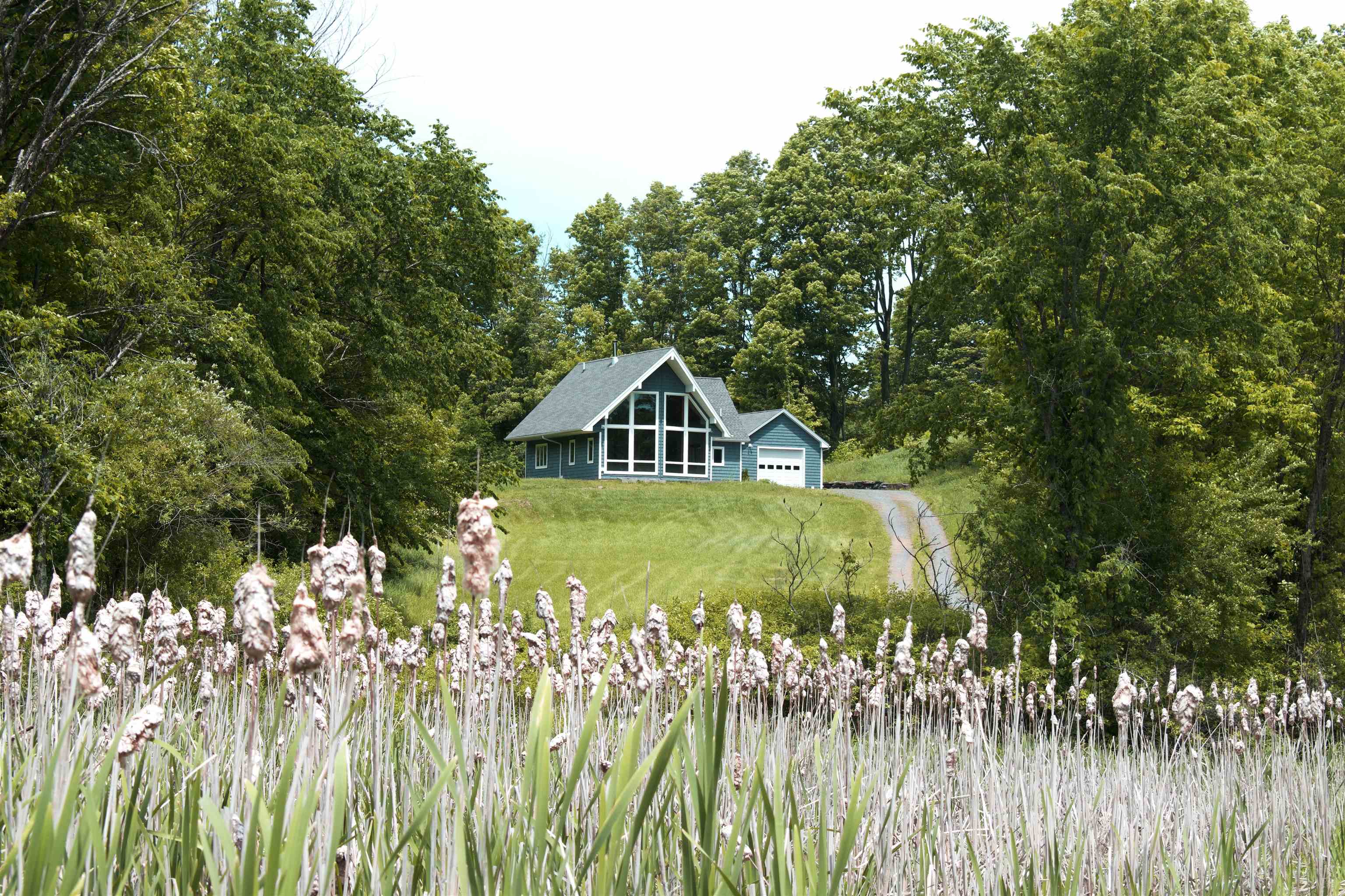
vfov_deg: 16.6
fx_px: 3082
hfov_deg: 24.6
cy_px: 448
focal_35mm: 82
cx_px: 672
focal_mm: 55
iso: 100
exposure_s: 1/250
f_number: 8
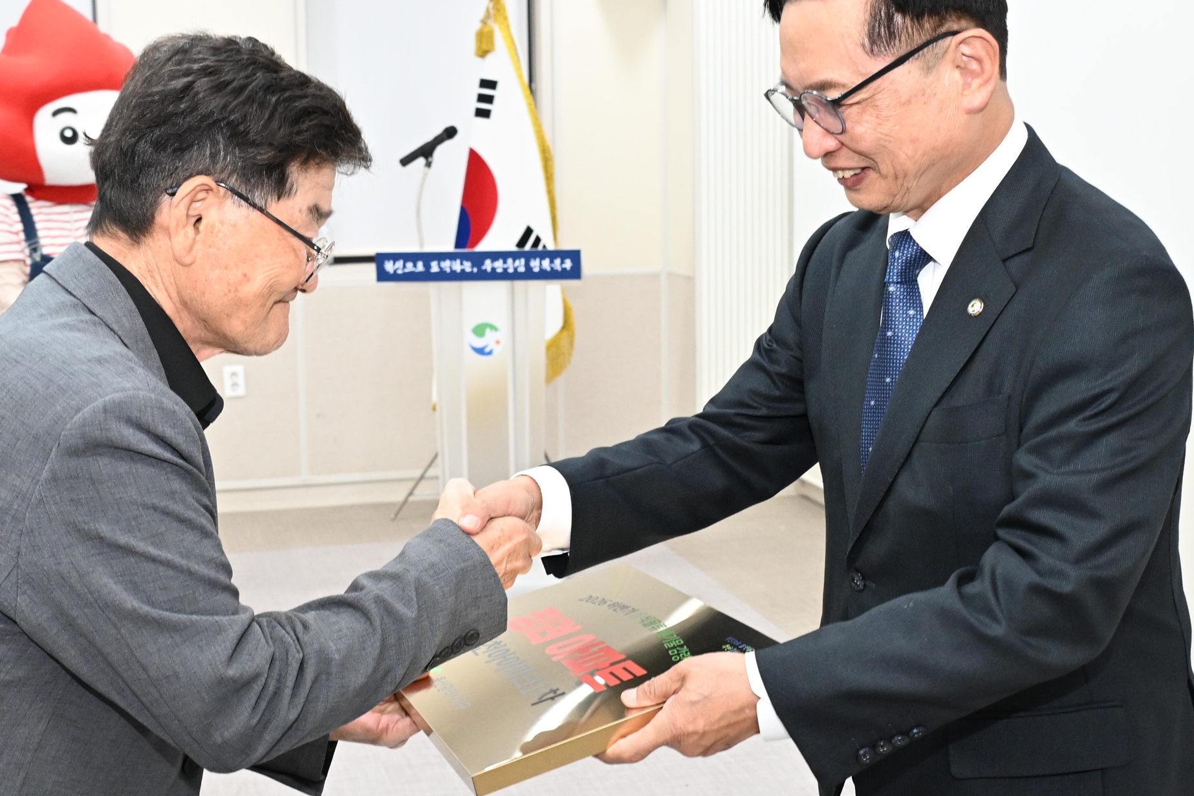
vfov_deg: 26.0
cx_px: 547
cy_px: 327
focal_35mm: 52
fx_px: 1725
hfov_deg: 38.2
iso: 2000
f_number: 4.5
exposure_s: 1/125
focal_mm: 24
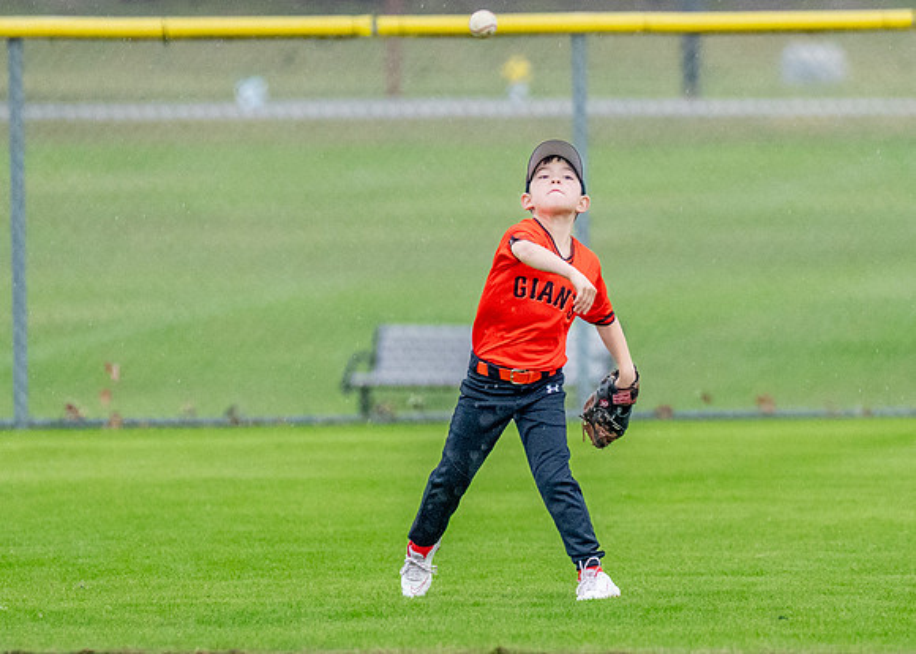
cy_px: 388
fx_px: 15520
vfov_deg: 2.4
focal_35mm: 597
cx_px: 582
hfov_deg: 3.4
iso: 2000
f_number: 2.8
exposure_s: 1/1000
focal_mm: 200
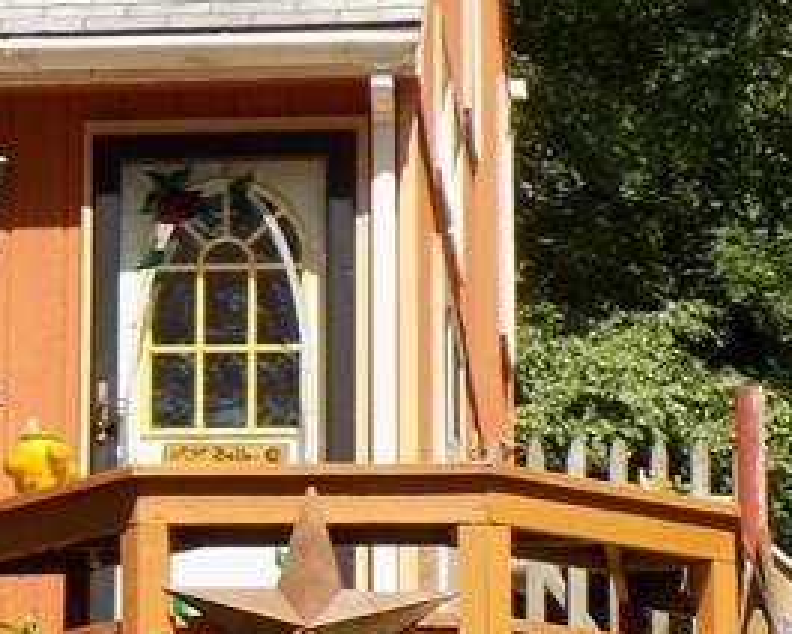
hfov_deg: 9.5
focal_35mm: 196
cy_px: 254
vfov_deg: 7.9
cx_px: -484
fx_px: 4594
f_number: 3.9
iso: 80
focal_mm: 9.3
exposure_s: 1/320
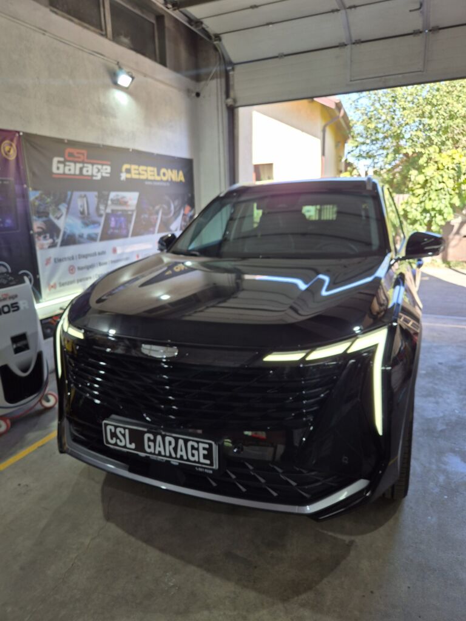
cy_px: 310
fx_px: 413
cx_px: 233
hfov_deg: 58.9
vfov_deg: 73.9
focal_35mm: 23
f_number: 1.8
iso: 32
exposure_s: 1/100
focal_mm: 5.4
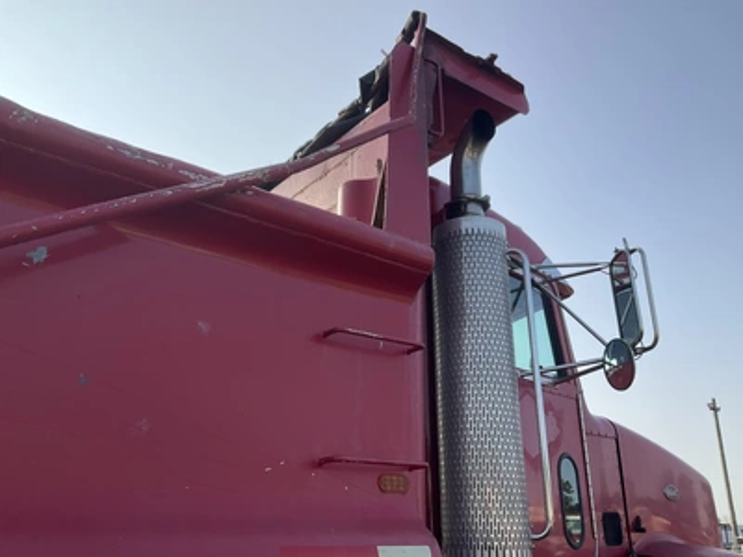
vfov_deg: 48.2
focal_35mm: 29
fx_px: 622
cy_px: 278
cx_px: 372
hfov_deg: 61.7
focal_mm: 3
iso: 25
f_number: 1.8
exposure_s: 1/1250
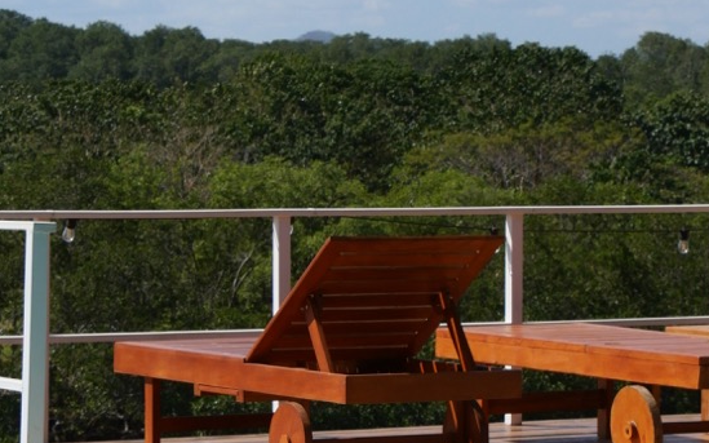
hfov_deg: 12.4
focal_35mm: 168
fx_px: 3246
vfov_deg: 7.8
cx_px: 615
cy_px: 194
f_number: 9
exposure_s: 1/500
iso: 200
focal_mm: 34
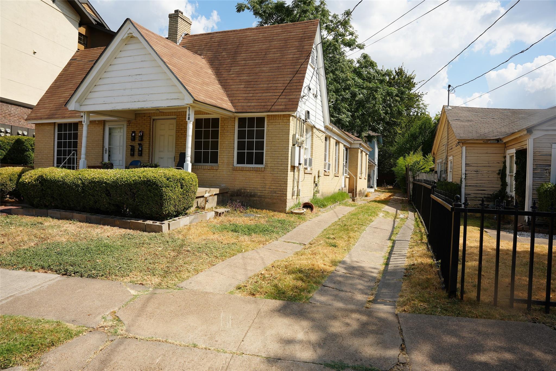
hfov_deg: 73.7
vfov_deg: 53.1
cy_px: 186
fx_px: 371
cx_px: 278
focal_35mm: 24
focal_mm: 24
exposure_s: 1/640
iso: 100
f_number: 5
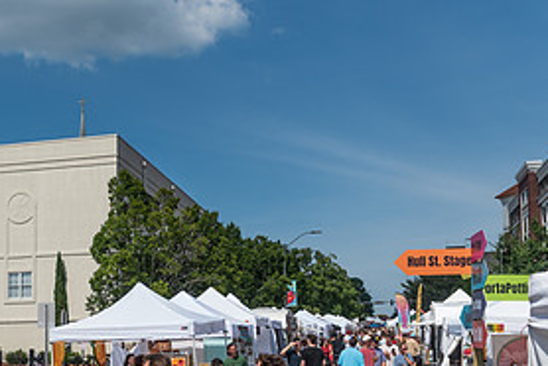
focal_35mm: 50
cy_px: 302
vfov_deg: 26.5
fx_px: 762
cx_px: 150
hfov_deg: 38.7
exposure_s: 1/1600
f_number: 5
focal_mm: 24
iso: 200
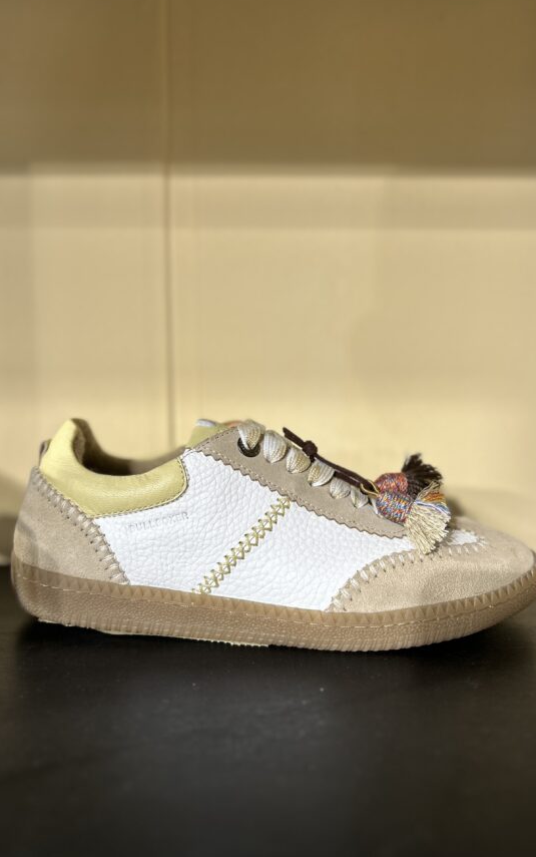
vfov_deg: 64.6
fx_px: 677
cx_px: 257
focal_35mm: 29
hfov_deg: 43.2
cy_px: 436
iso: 80
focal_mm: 5.7
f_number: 1.5
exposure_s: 1/100
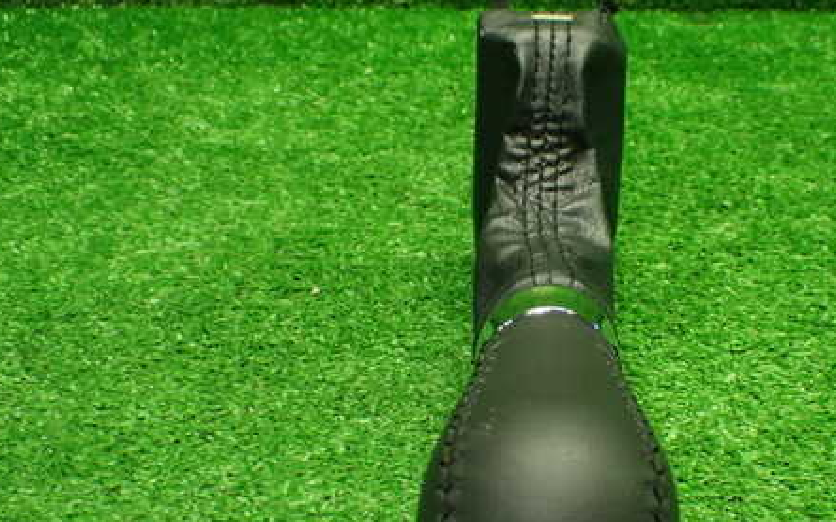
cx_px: 539
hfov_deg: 34.3
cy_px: 346
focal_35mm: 59
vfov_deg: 21.9
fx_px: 1344
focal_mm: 7.31
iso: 800
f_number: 2.8
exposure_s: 1/80
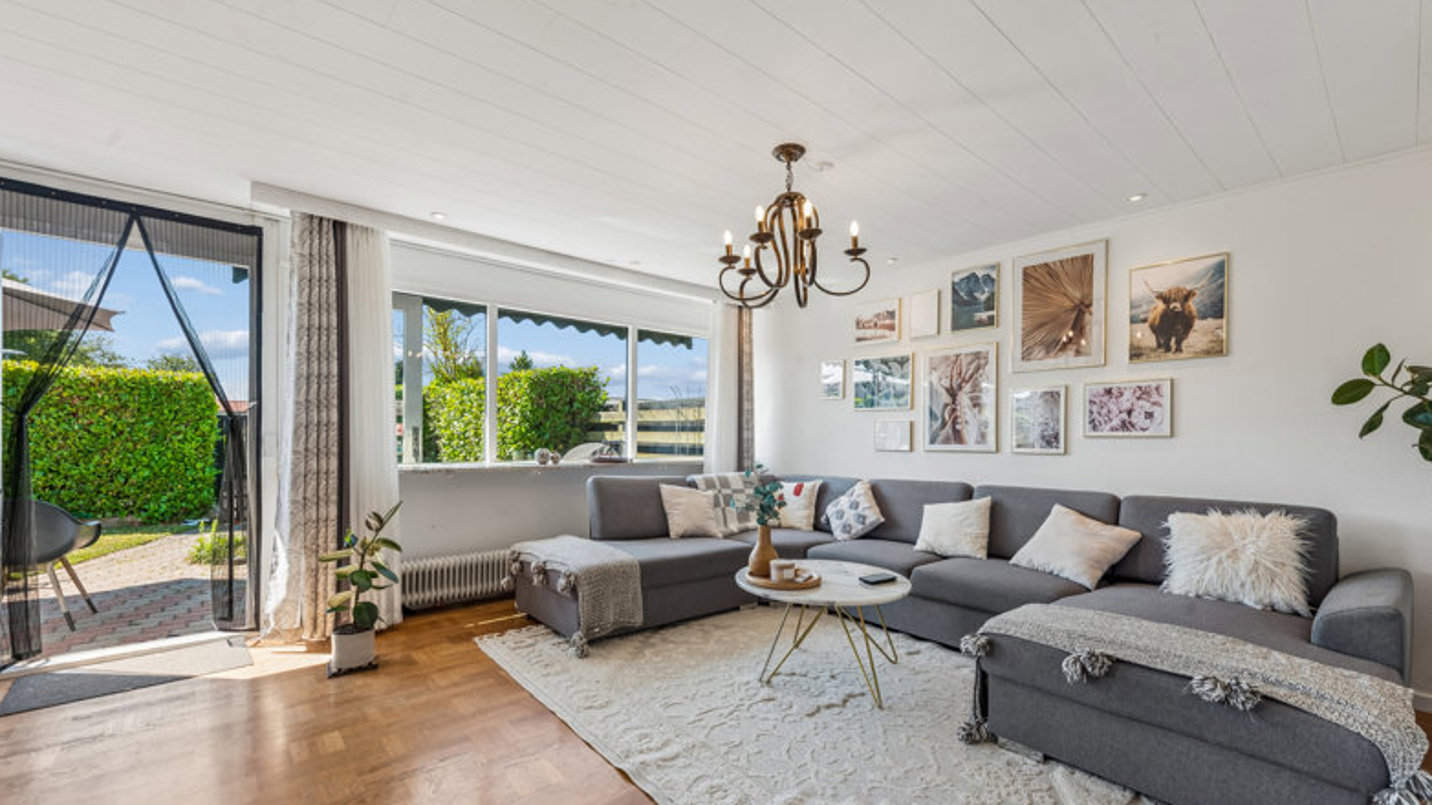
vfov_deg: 70.4
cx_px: 711
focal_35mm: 15
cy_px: 435
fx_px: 570
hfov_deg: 103.0
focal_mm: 14
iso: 200
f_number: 10
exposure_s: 1/40
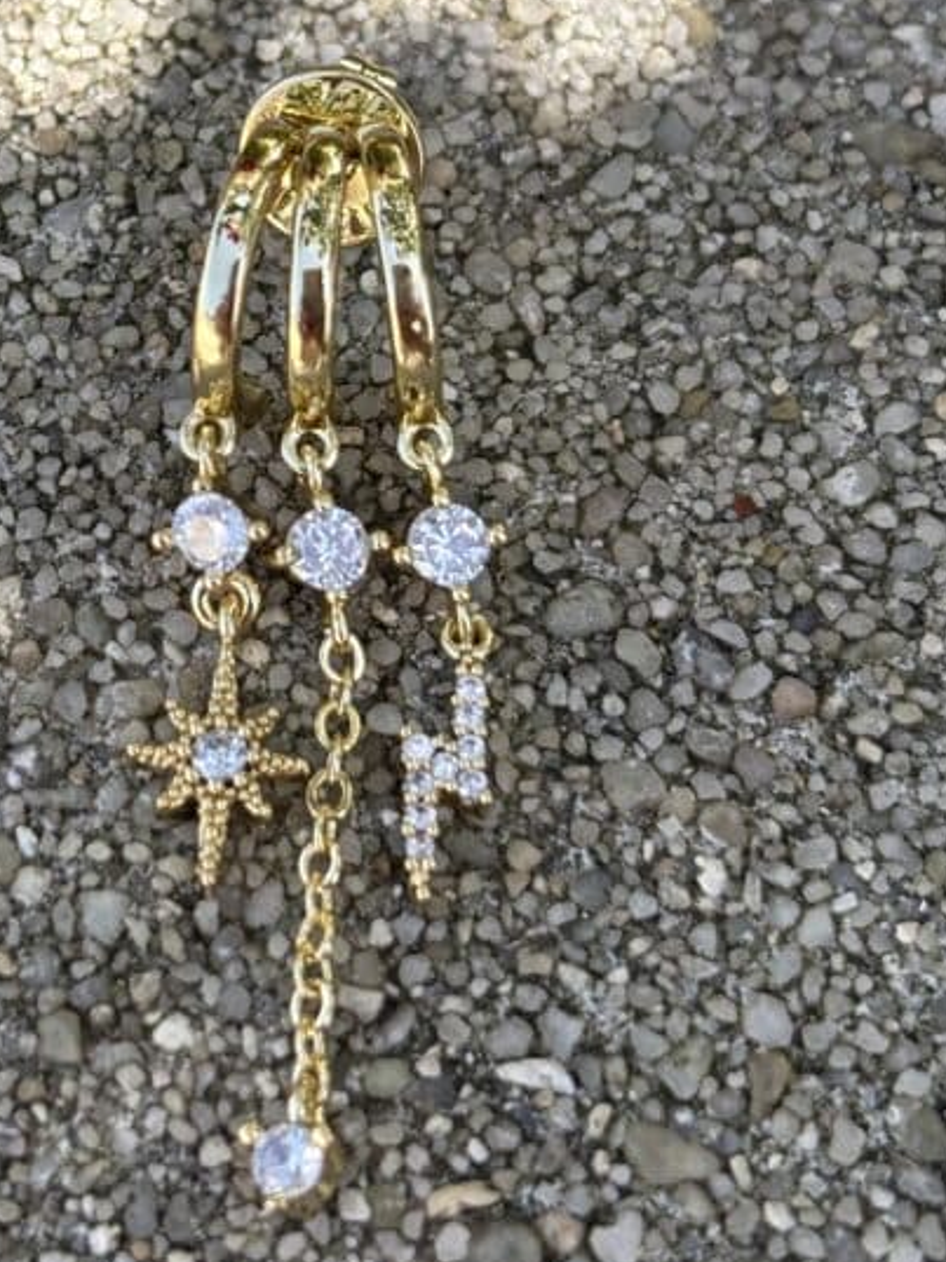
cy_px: 284
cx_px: 59
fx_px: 3610
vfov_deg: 19.7
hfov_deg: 14.7
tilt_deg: -58.4
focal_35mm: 99
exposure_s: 1/597
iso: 32
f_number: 1.6
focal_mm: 5.96
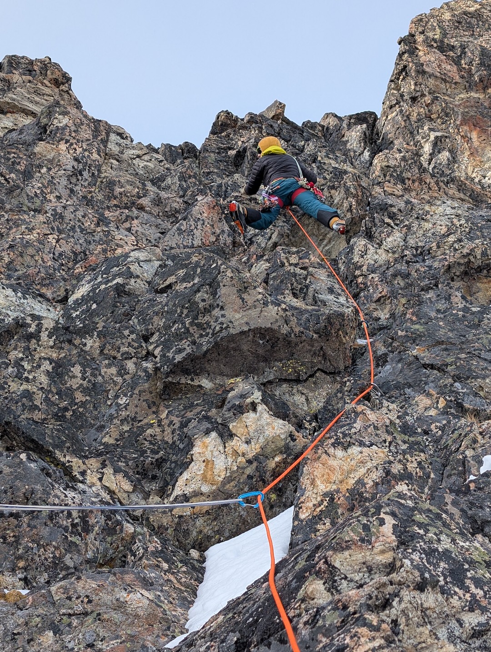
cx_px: 246
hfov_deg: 29.8
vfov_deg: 38.9
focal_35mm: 49
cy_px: 326
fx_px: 924
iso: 23
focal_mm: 6.9
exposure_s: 1/377
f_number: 1.68
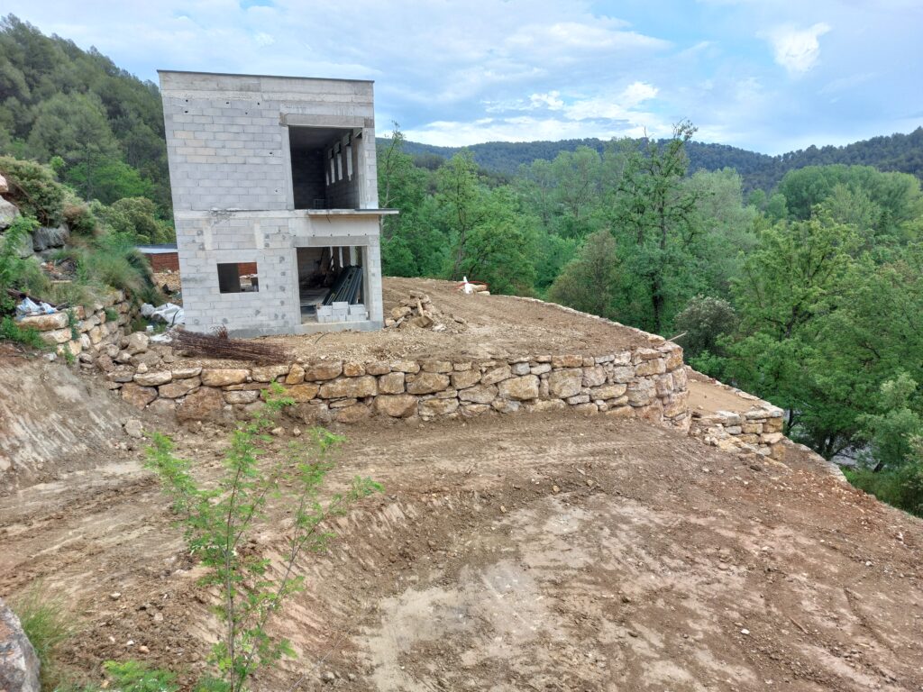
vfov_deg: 54.9
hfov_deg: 69.4
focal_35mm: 25
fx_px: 667
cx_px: 462
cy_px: 346
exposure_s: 1/246
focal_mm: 5.23
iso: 25
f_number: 1.8
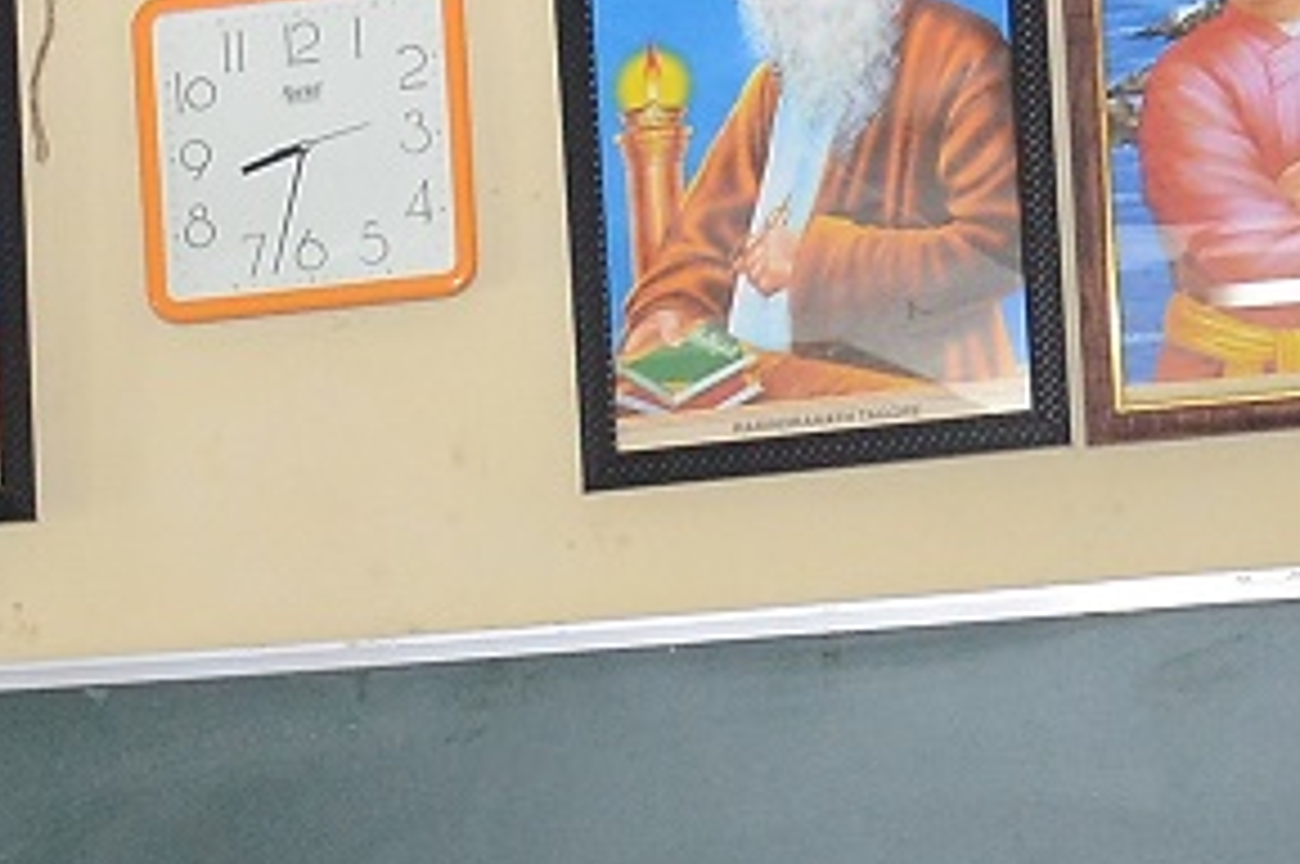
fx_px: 6637
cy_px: 2102
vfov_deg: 7.0
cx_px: -1129
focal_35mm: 184
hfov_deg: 10.4
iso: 800
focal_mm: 18
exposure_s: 1/100
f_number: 5.6
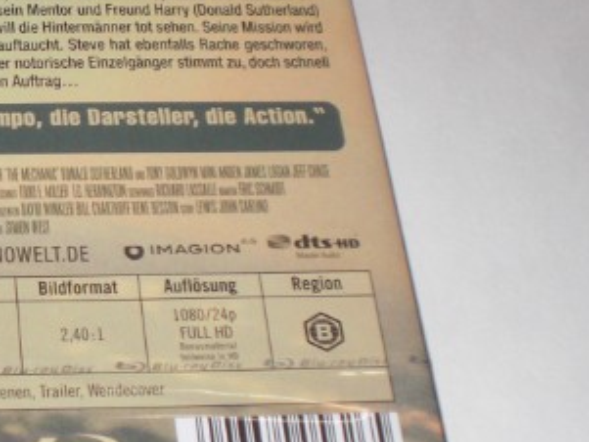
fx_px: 1719
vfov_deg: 14.6
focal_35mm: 101
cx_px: -76
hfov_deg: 18.6
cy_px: 139
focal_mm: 6.3
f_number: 3.1
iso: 64
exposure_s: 1/60
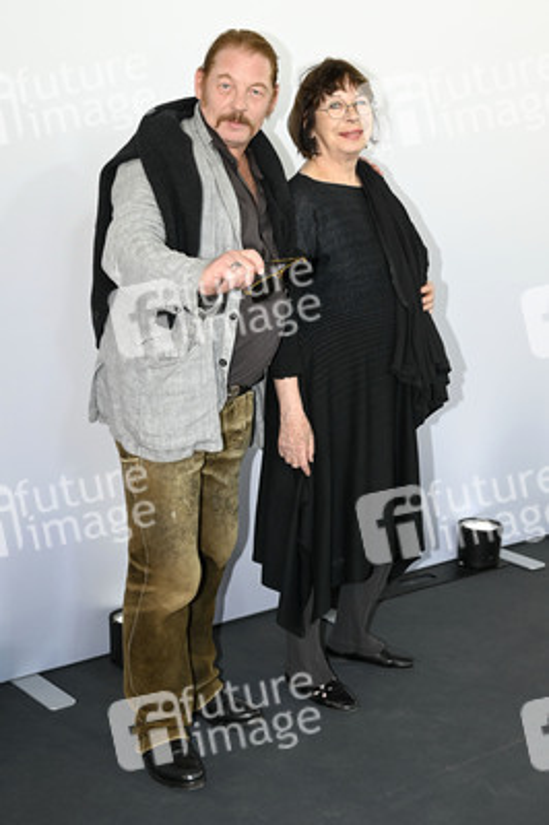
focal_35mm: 49
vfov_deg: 40.4
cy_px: 412
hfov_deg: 27.5
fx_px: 1123
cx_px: 274
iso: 800
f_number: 6.3
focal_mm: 49
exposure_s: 1/100
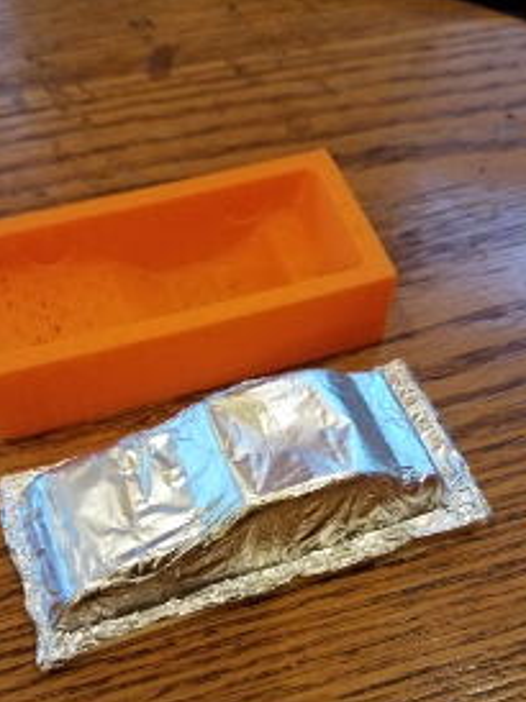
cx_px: 257
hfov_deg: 37.7
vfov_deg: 48.2
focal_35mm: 38
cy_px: 466
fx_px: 771
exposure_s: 1/40
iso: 160
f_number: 1.7
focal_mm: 4.2
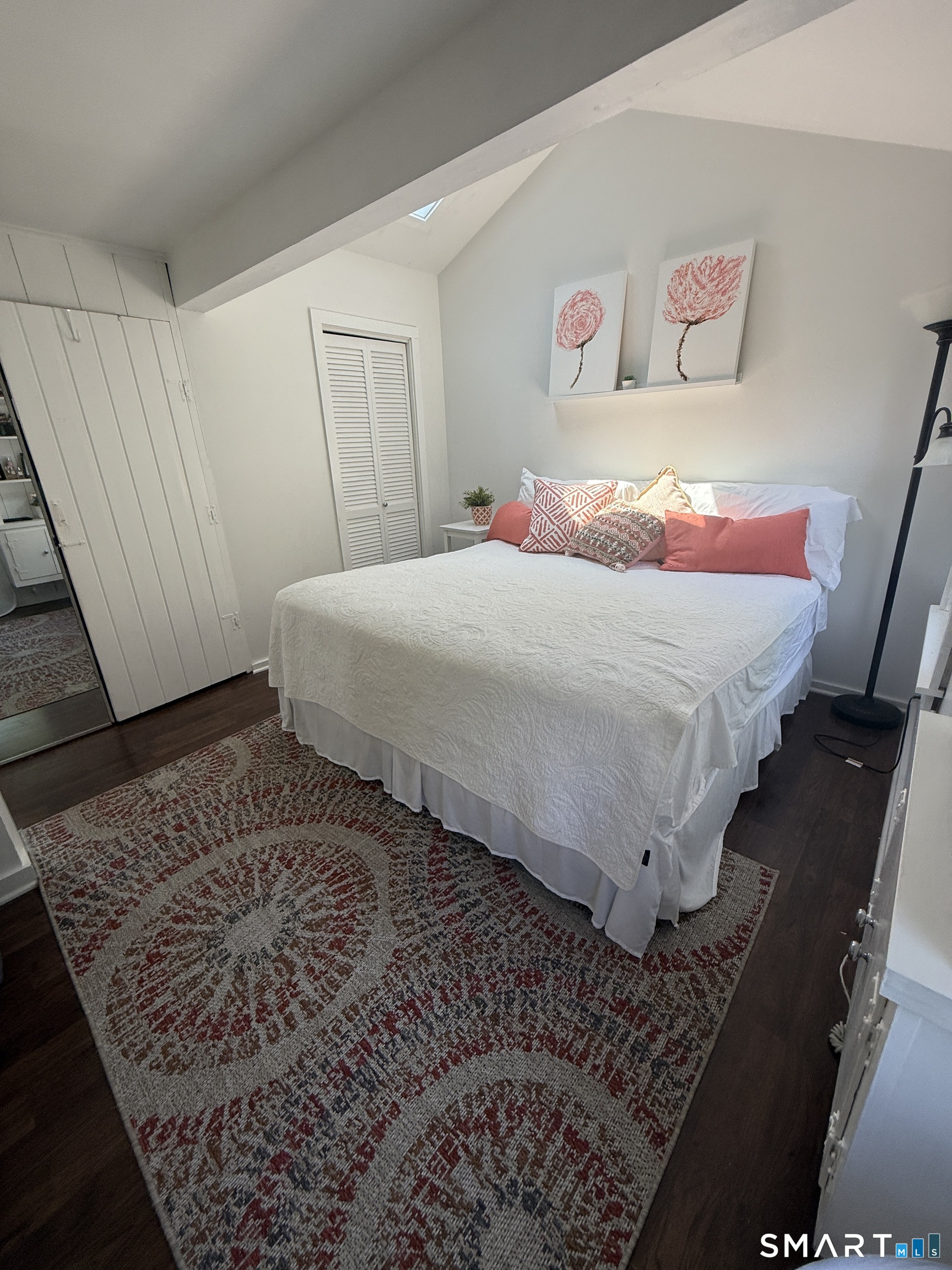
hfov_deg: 85.7
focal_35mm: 14
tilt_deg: -20.1
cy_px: 635
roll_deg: +2.3
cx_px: 476
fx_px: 513
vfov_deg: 102.1
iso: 64
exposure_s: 1/186
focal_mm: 2.22
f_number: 2.2
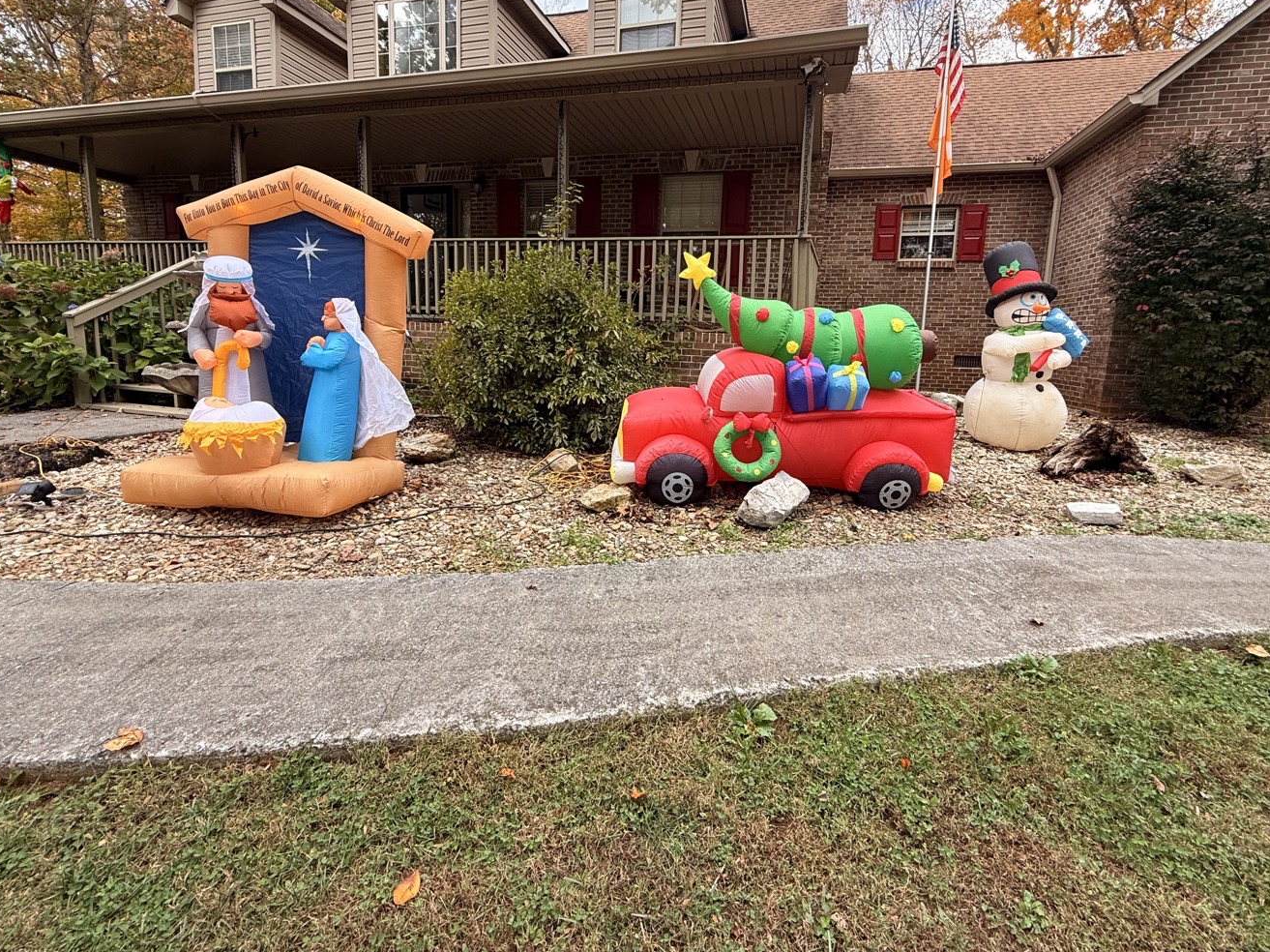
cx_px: 652
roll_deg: -2.2
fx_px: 587
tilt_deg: -6.6
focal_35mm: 16
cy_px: 413
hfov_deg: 94.5
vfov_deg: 77.7
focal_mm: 2.22
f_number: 2.2
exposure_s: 1/200
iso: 50
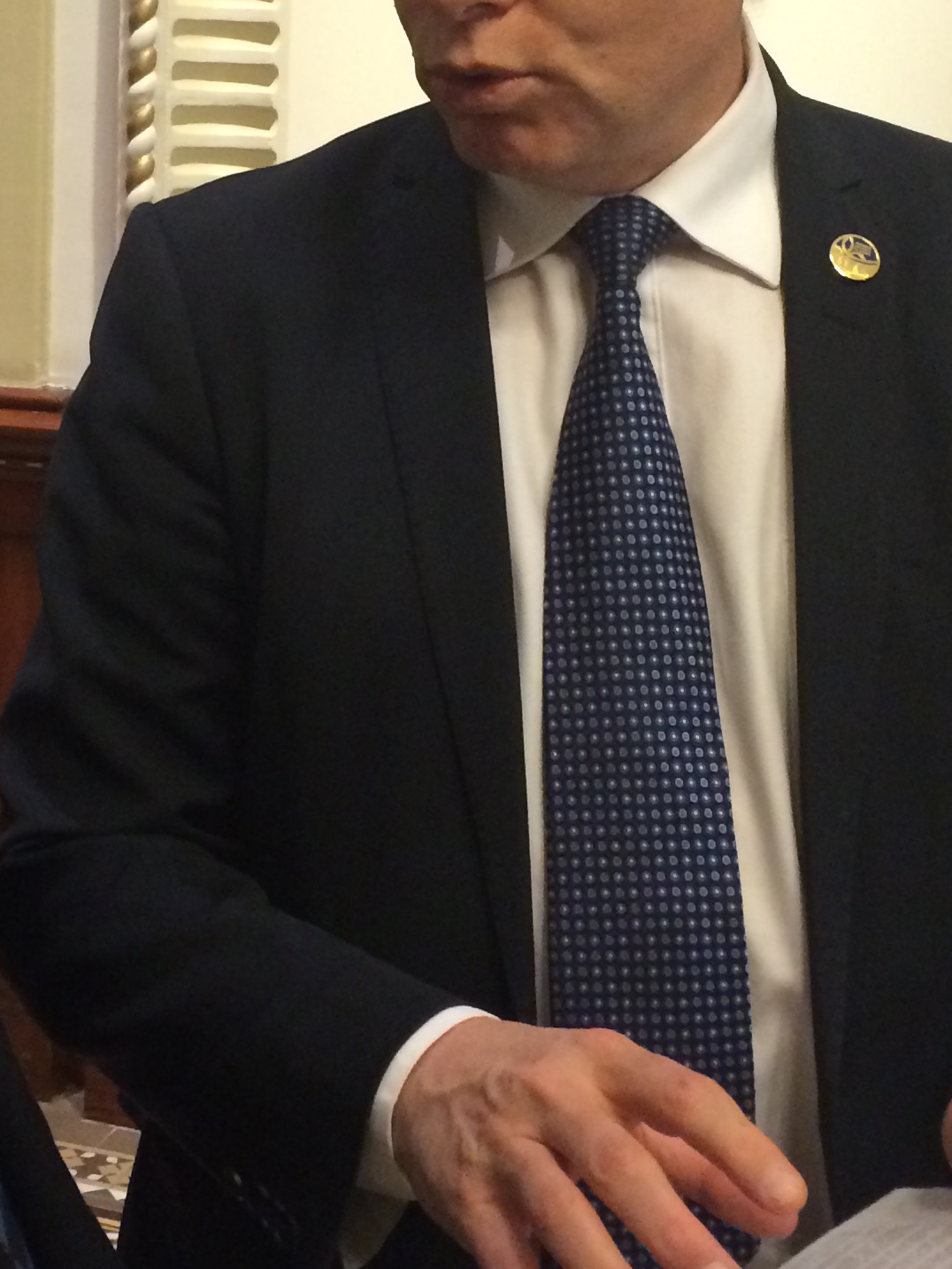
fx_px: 2419
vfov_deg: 29.1
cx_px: 246
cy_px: 377
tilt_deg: -9.9
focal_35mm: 66
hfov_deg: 22.1
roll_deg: -1.0
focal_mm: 4.15
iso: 250
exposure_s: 1/30
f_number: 2.2
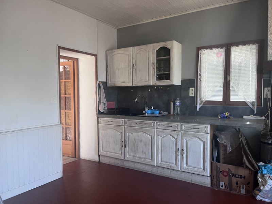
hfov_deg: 67.3
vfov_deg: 53.1
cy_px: 102
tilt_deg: -2.6
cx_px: 136
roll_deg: +0.7
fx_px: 204
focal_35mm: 26
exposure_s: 1/72
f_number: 1.6
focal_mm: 5.1
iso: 125
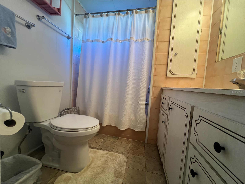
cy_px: 92
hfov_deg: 106.2
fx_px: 92
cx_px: 122
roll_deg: -3.5
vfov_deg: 89.9
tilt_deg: -3.9
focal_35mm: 13
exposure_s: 1/120
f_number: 1.8
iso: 250
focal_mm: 1.57
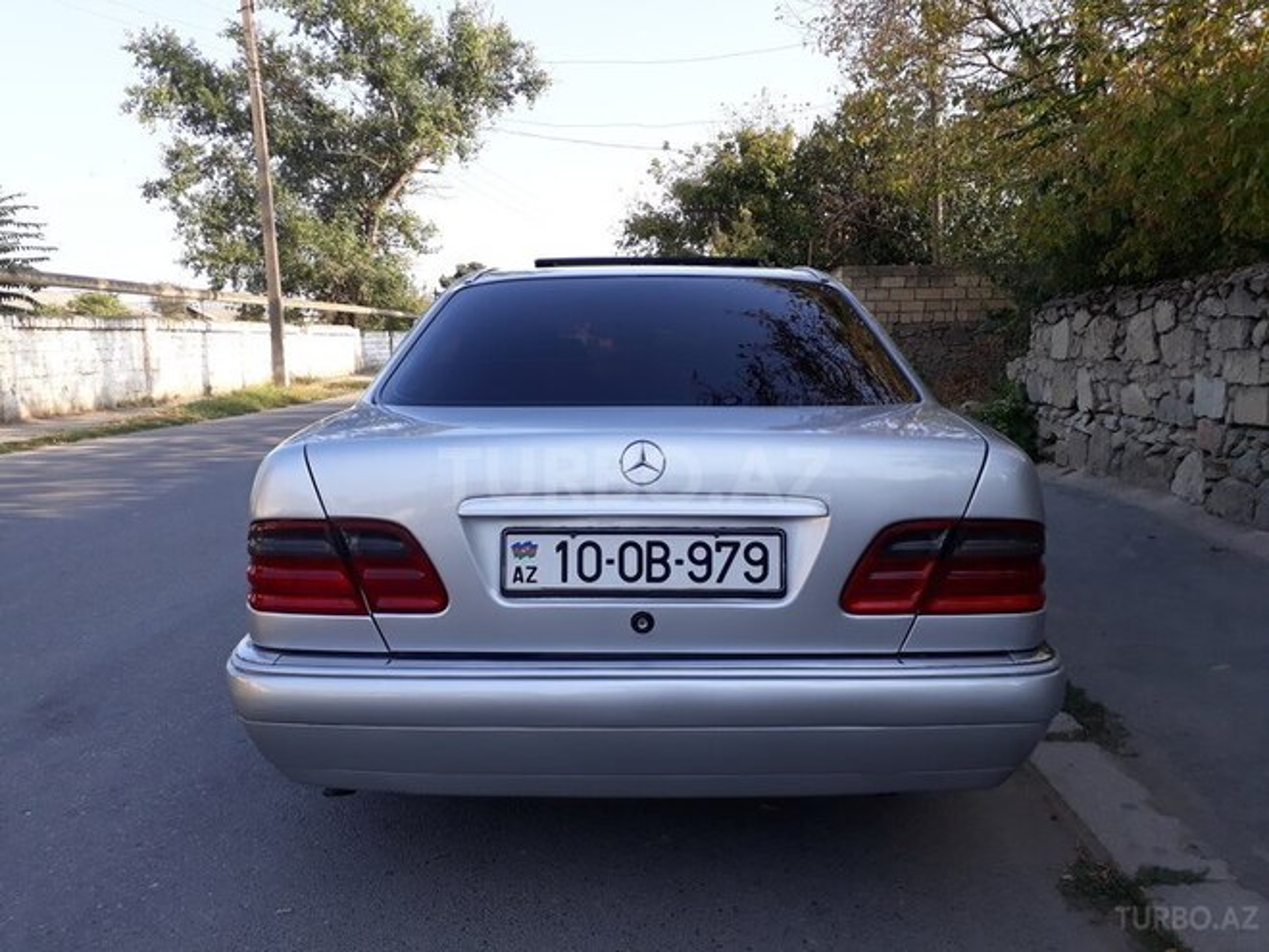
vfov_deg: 51.4
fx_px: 990
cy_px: 476
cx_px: 634
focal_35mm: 27
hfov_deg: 65.3
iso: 40
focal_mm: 3.6
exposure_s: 1/390
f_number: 1.9
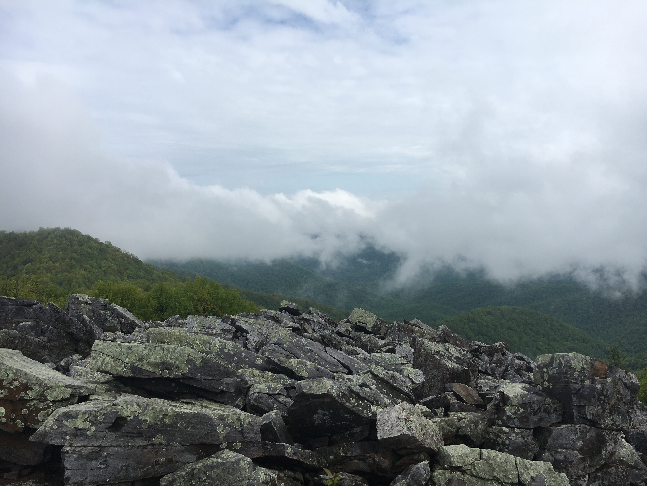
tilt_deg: -3.2
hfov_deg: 61.7
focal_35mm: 29
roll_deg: -0.3
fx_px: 542
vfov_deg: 48.2
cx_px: 324
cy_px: 243
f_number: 2.2
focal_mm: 4.15
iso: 25
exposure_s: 1/2137
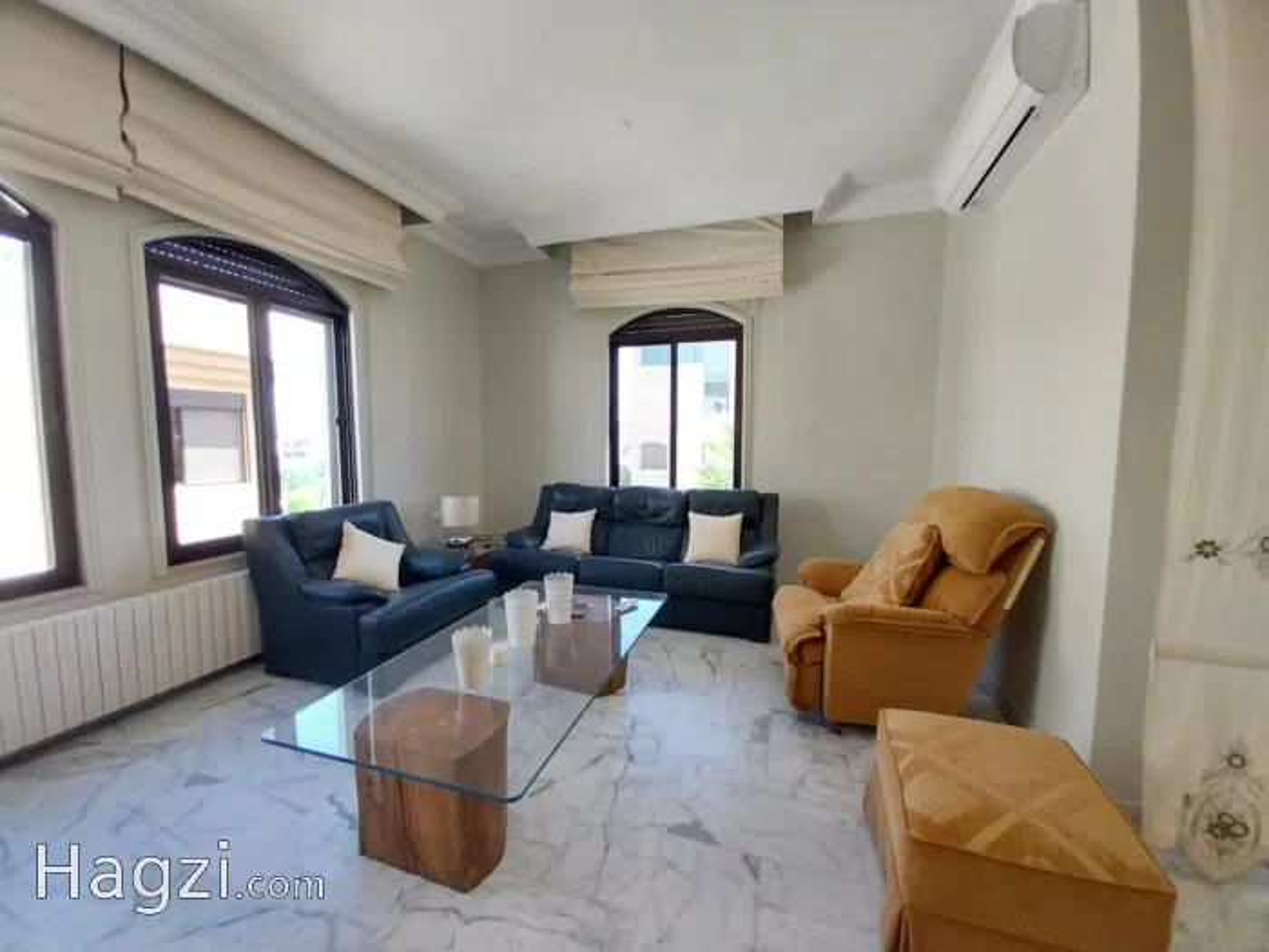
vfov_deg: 89.9
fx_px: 477
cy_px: 476
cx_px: 634
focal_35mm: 13
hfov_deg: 106.2
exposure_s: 1/50
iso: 100
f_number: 2.2
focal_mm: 1.3
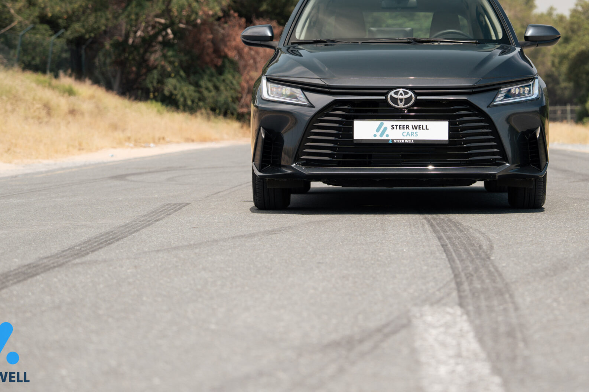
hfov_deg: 18.1
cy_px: 106
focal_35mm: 113
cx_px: 395
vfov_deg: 12.1
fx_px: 1848
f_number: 2.8
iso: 100
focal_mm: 70
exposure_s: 1/160
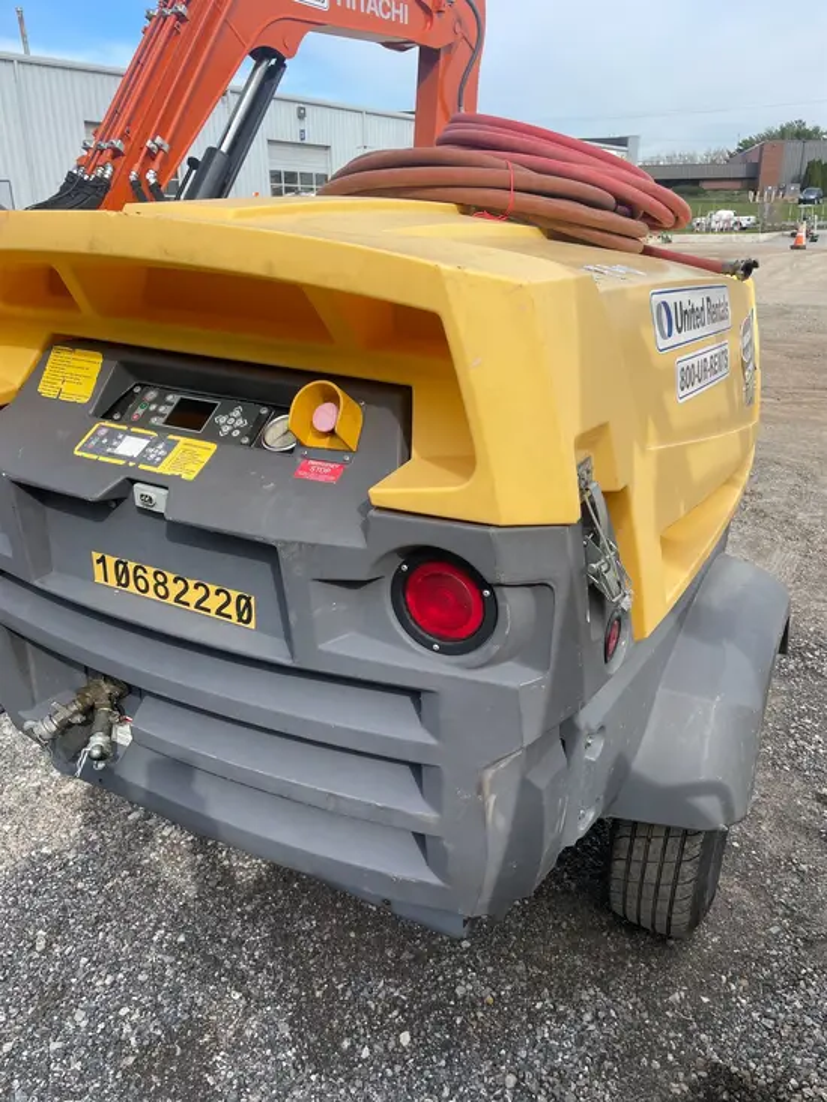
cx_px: 414
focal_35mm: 26
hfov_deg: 53.1
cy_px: 551
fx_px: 828
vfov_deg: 67.3
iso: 32
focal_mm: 4.2
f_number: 1.6
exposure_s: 1/1575
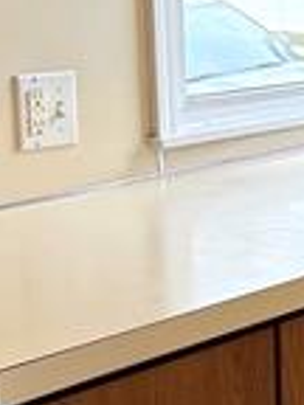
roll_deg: +1.2
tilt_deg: -15.3
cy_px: 301
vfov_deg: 15.3
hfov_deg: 11.2
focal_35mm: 128
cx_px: 448
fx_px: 1499
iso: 125
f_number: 1.78
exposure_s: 1/140
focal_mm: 6.76
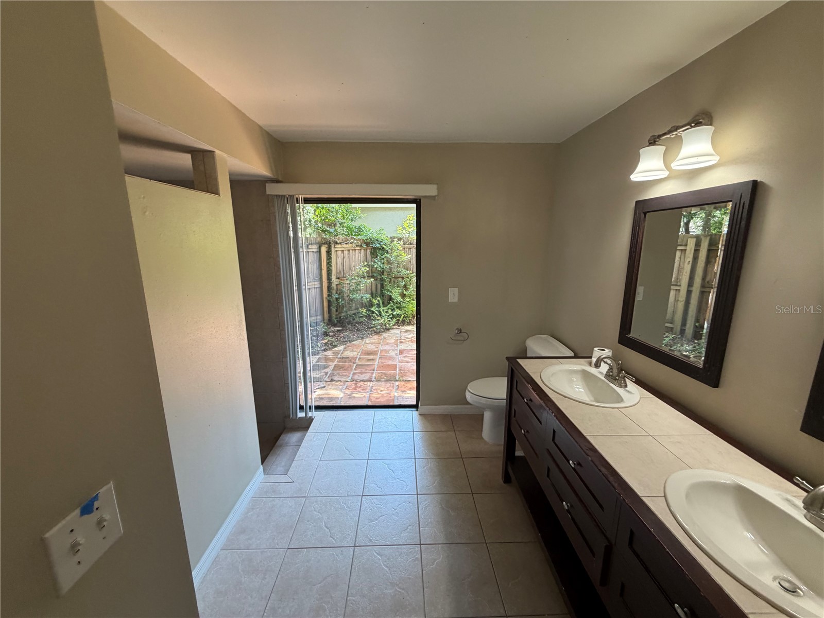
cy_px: 309
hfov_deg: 102.1
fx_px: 333
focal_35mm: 14
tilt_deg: -10.5
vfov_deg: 85.7
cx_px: 412
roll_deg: +0.4
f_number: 2.2
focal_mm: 2.22
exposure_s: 1/120
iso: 200
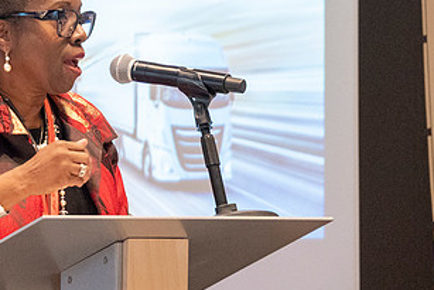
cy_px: 23
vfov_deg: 3.1
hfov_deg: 4.7
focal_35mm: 439
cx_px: 48
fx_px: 5295
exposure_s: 1/50
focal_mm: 155
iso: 5000
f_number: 7.1
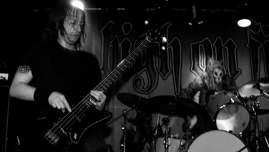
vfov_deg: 21.6
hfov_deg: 37.5
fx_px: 396
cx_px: 135
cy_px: 76
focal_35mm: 56
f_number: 2.8
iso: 800
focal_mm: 35
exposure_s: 1/40
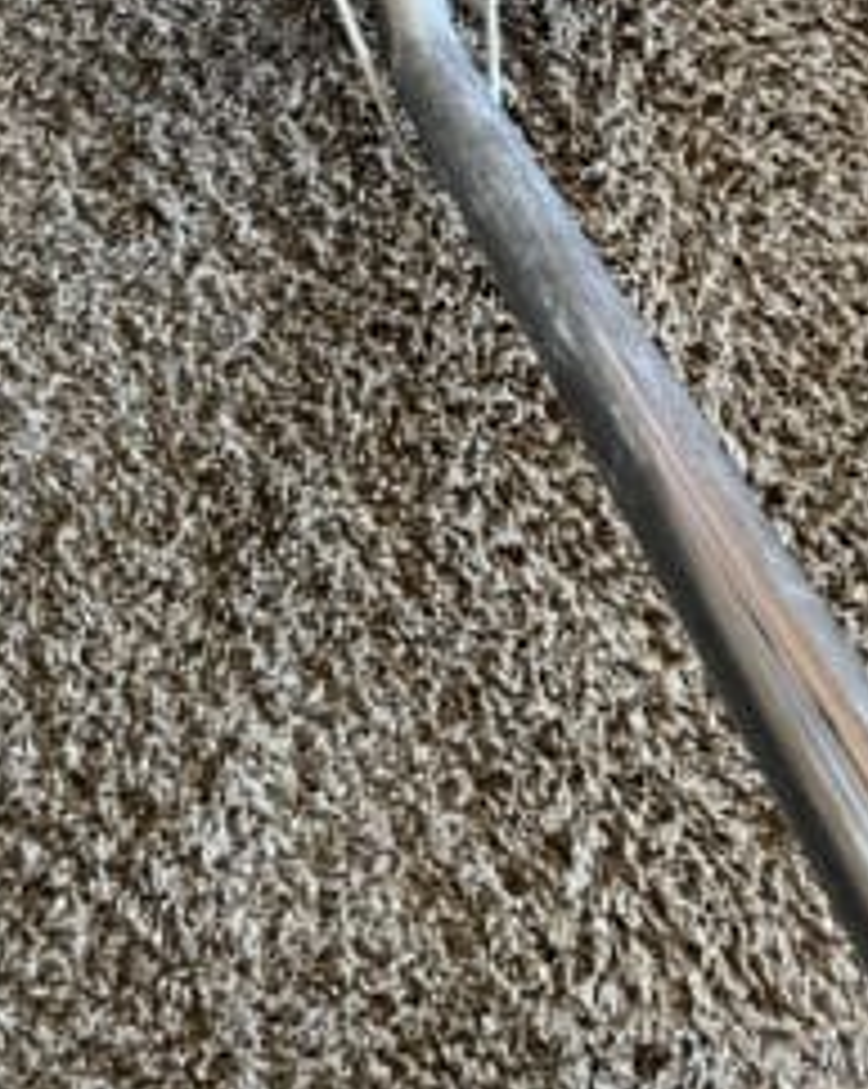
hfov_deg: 23.8
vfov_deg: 26.7
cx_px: 189
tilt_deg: -64.3
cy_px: -212
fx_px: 2027
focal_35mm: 63
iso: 125
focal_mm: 5.1
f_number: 1.6
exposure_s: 1/77
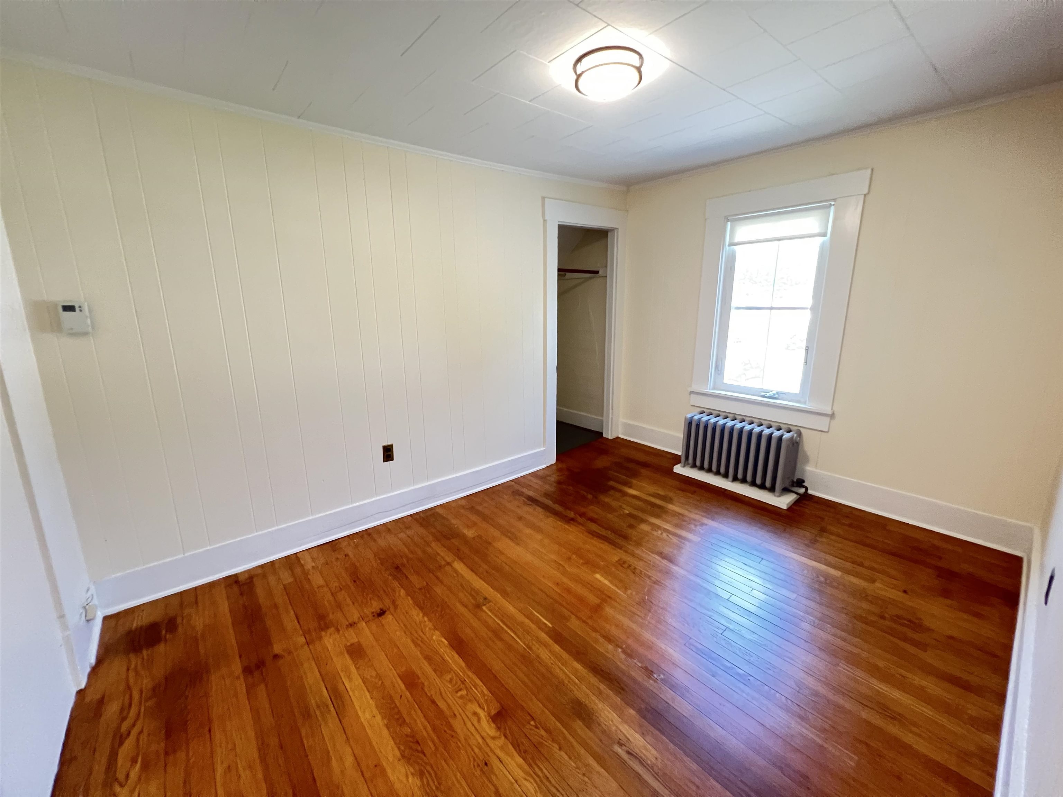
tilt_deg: -12.5
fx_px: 399
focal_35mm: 13
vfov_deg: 89.9
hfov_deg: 106.2
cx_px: 532
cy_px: 398
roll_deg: -0.5
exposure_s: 1/60
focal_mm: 1.57
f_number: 1.8
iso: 500
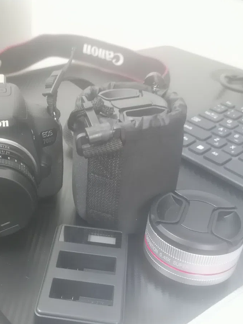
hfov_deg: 32.4
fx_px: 412
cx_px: 71
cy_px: 190
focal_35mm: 44
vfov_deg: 42.8
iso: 500
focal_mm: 5.3
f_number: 1.8
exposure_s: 1/25
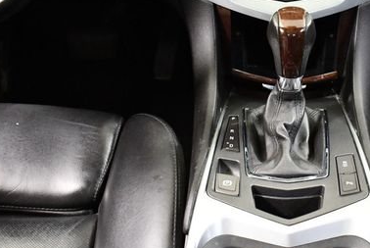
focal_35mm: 61
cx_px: 286
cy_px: 142
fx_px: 628
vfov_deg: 22.3
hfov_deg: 32.1
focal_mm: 18
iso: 5600
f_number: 3.5
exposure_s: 1/60
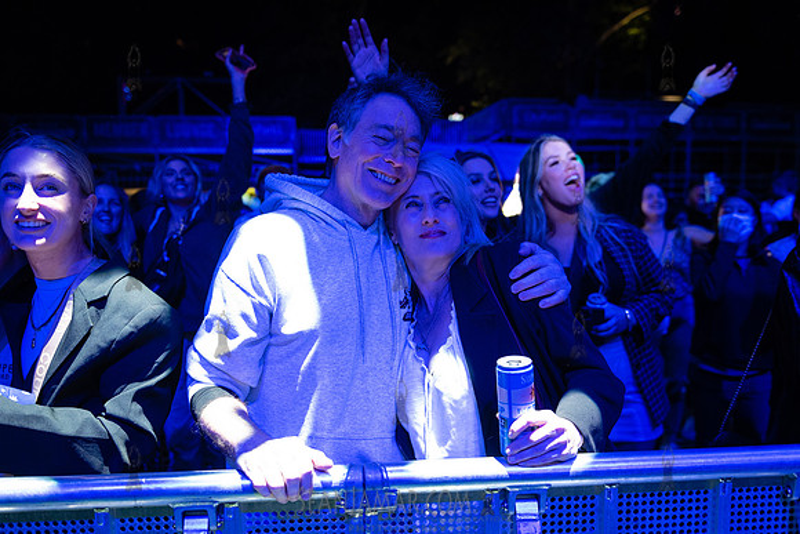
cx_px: 397
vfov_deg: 40.0
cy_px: 284
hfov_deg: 57.2
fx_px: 733
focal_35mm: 33
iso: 2000
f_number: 3.2
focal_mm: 31
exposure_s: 1/200
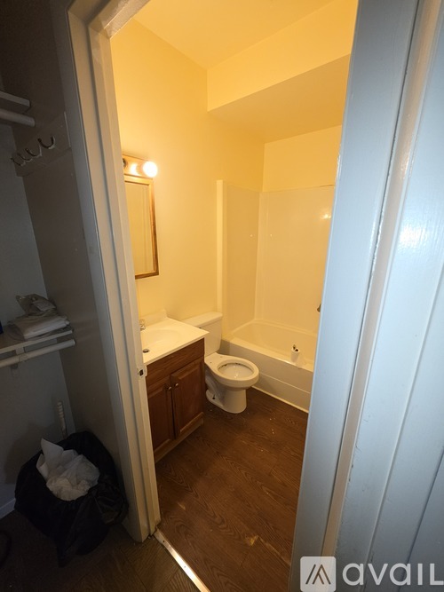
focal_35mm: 13
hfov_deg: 89.9
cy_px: 296
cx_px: 222
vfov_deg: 106.2
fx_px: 222
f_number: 1.9
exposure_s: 1/60
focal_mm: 2.2
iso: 50
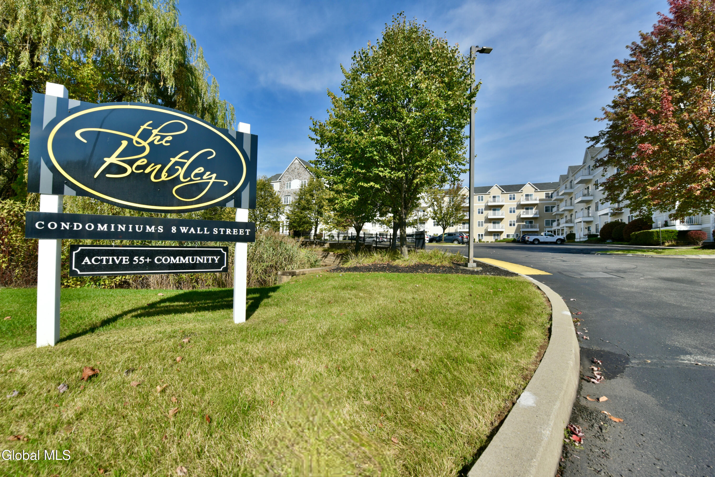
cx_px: 358
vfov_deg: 81.3
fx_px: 278
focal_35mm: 14
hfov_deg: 104.2
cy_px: 238
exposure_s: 1/2500
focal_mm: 14
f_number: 9
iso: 800
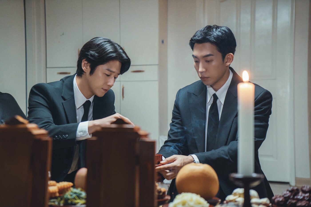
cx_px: 156
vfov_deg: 20.9
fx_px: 561
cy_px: 104
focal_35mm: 65
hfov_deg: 31.0
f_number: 4
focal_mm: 65
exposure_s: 1/125
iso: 6400
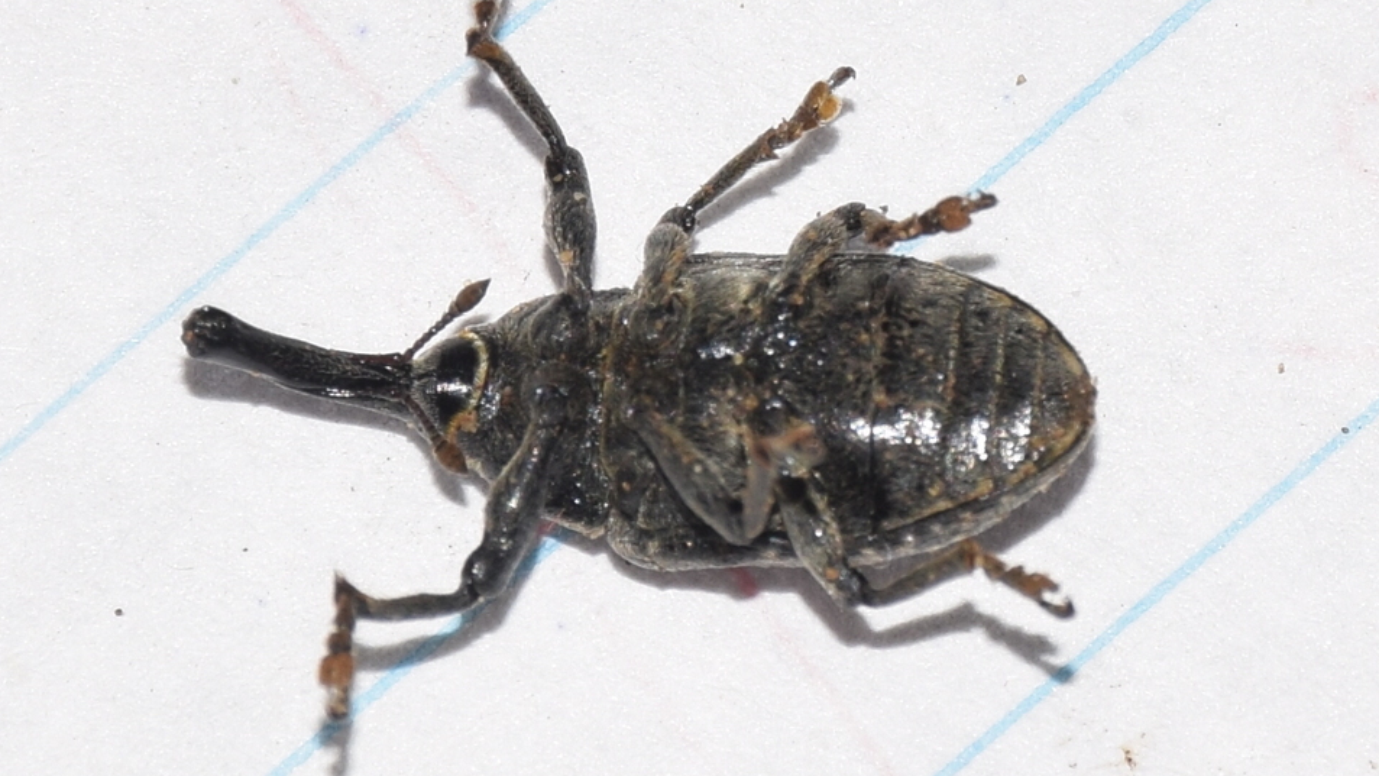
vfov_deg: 5.5
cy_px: 320
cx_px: 691
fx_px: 8081
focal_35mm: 221
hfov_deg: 9.8
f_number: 13
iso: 100
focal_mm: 140
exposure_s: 1/160
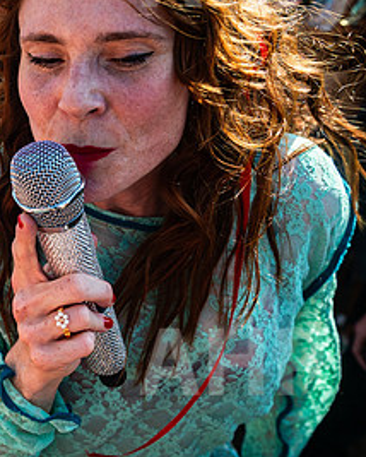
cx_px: -91
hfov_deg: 26.8
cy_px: 177
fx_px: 663
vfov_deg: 37.8
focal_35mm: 49
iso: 400
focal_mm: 24
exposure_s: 1/3200
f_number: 4
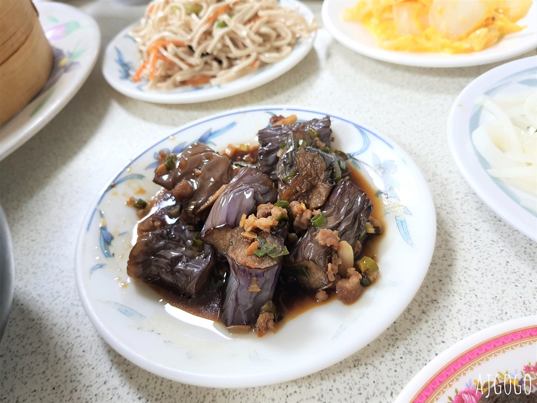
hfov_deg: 67.3
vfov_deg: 53.1
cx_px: 268
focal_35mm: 26
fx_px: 403
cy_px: 202
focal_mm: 4.32
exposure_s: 1/40
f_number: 1.7
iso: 250
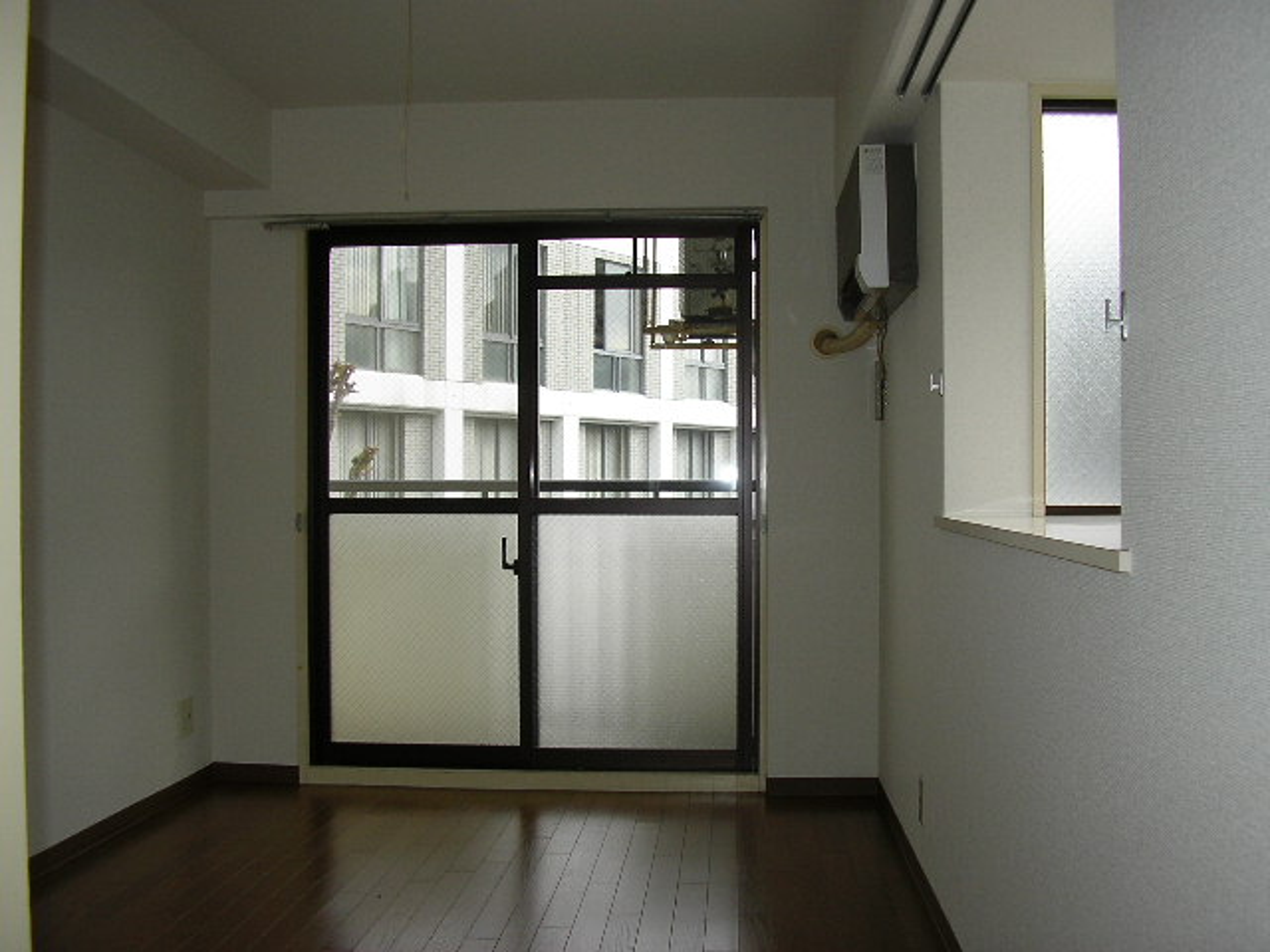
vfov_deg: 37.7
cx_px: 635
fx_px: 1394
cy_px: 476
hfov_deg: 49.0
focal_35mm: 38
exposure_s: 1/178
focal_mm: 5.8
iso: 50
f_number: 2.9
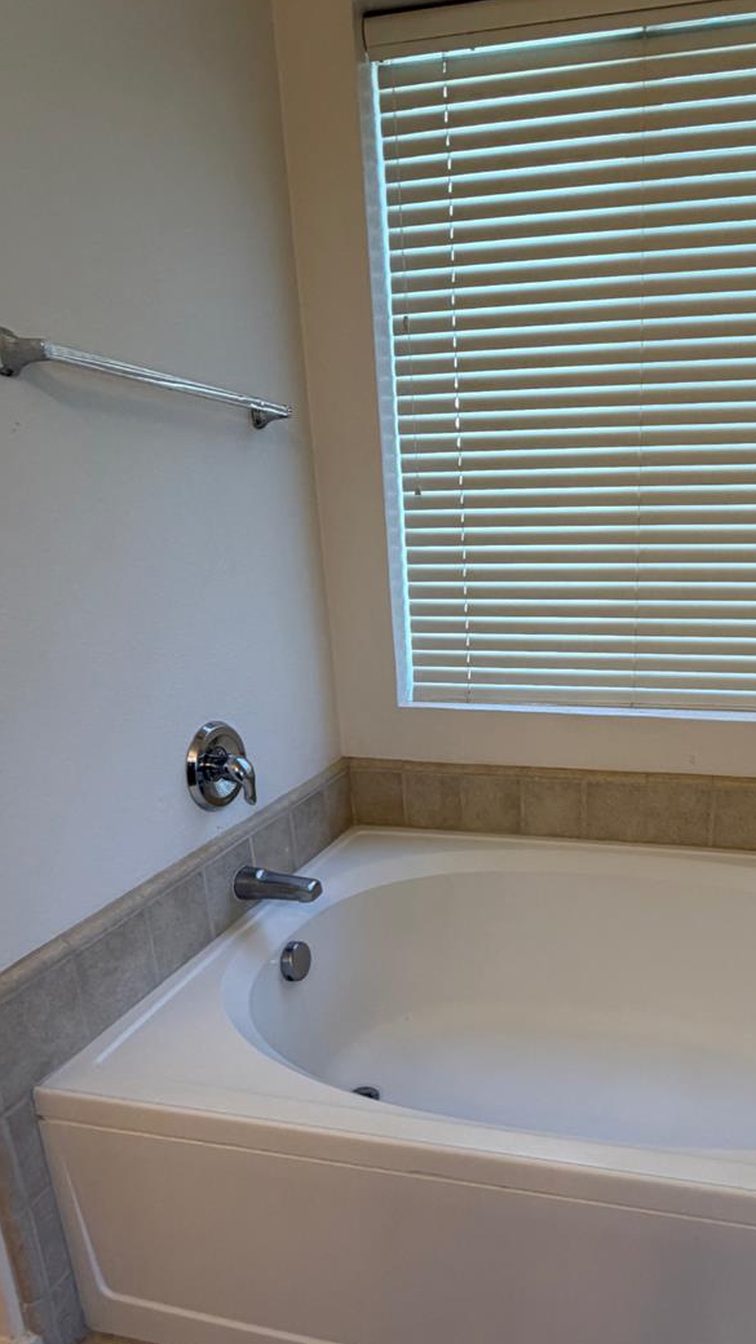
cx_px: 560
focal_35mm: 22
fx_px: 784
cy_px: 750
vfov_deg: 80.9
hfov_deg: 49.6
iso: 125
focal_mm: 2.22
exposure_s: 1/120
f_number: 2.2
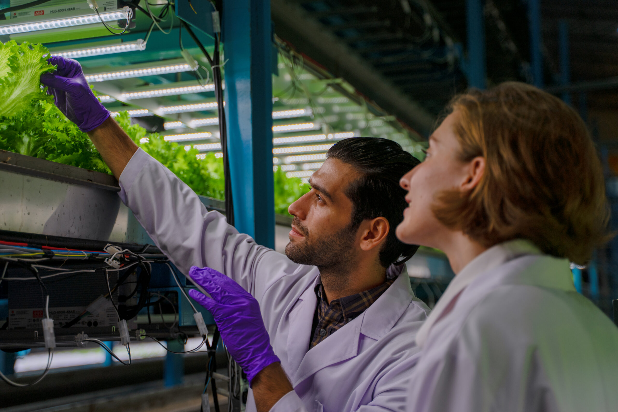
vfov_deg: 25.5
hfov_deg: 37.5
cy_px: 206
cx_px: 309
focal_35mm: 53
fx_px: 910
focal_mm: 53
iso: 100
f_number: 2.8
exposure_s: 1/250
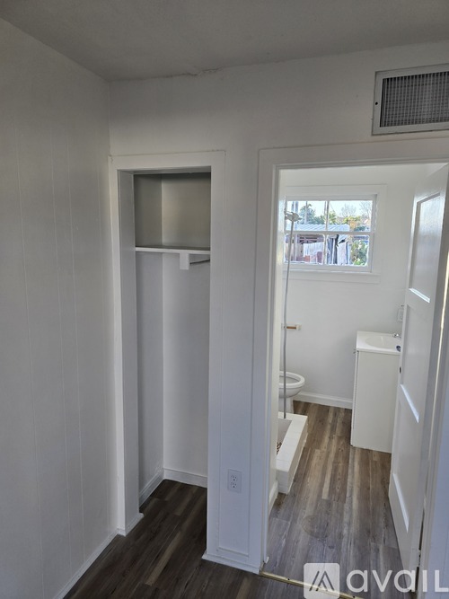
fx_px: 398
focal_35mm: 23
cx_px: 224
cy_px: 300
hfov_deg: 58.9
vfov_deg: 73.9
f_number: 1.7
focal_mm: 6.3
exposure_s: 1/120
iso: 80
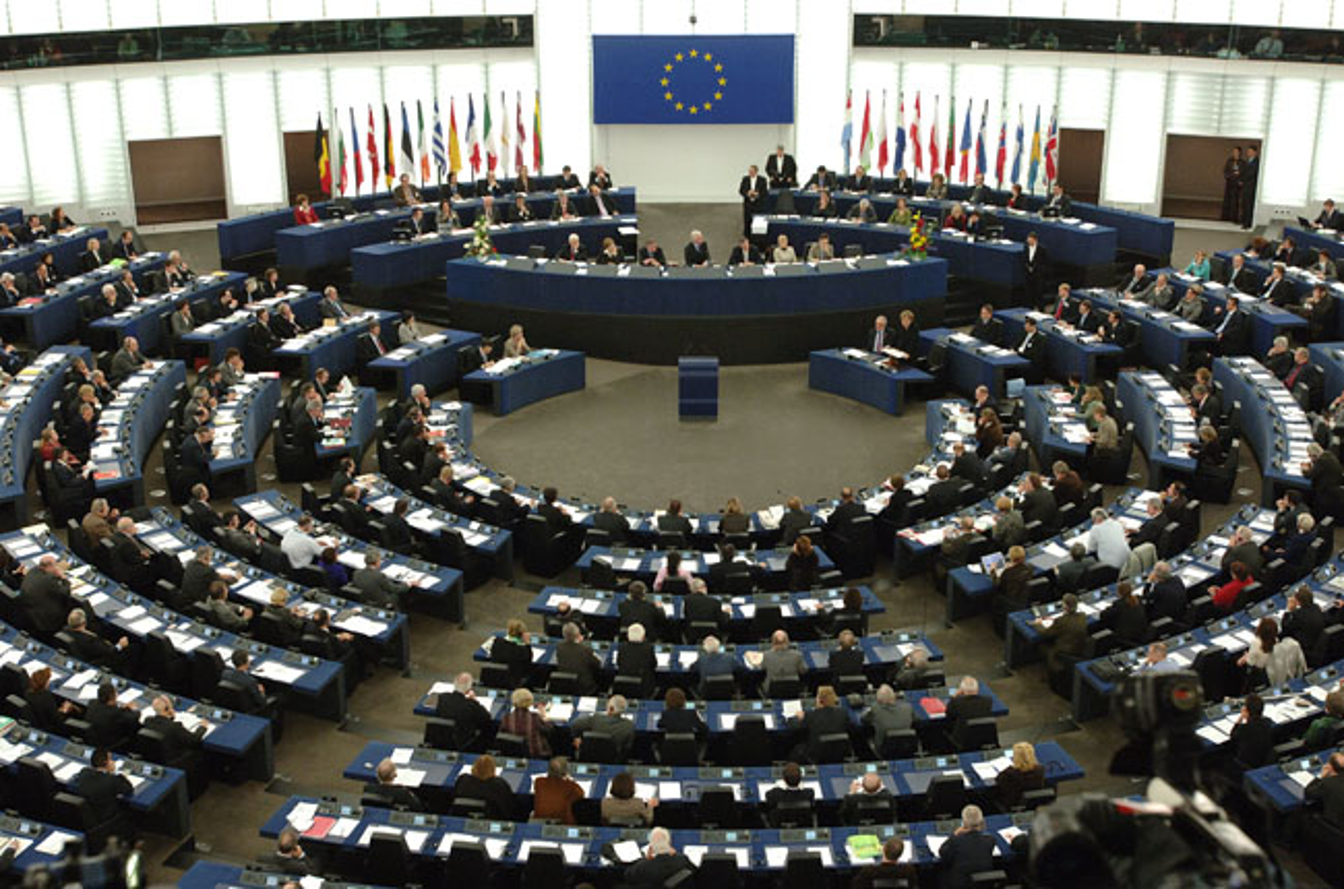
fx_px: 1955
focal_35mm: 52
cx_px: 672
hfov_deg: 37.9
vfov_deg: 25.6
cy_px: 444
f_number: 4.5
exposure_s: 1/60
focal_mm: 35
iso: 800
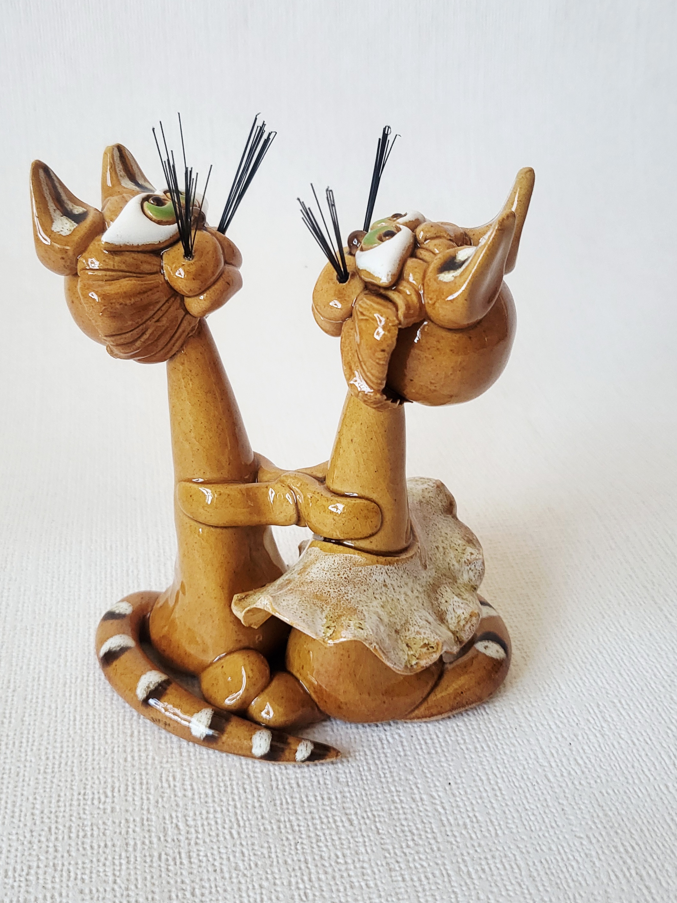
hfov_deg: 41.7
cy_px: 434
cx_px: 303
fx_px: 887
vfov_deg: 53.9
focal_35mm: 34
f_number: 1.8
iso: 160
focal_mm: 4.25
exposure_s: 1/101
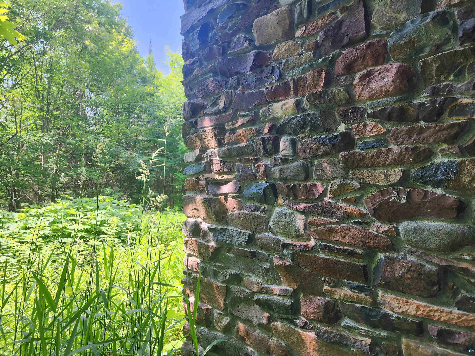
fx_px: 316
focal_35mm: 23
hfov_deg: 73.9
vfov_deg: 58.9
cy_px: 178
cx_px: 238
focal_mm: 6.4
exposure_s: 1/180
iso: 25
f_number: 1.8
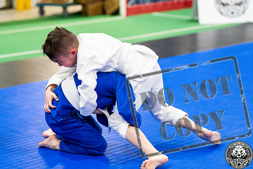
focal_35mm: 115
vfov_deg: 11.9
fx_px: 808
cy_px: 84
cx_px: 126
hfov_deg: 17.8
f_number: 2.8
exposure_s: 1/500
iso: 2500
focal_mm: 115
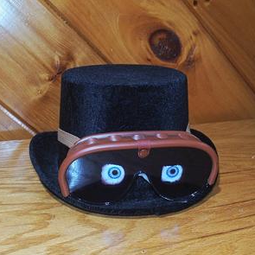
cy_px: 129
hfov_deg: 40.0
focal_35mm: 42
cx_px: 112
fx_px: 350
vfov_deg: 40.0
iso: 400
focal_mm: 7.4
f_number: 2.8
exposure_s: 1/30
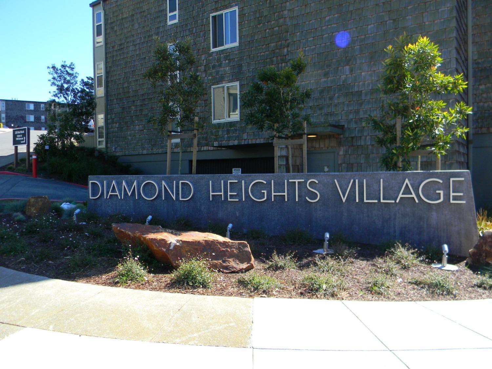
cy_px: 184
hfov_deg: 63.4
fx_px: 398
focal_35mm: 28
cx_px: 246
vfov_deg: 49.7
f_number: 3.5
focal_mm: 5
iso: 80
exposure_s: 1/293
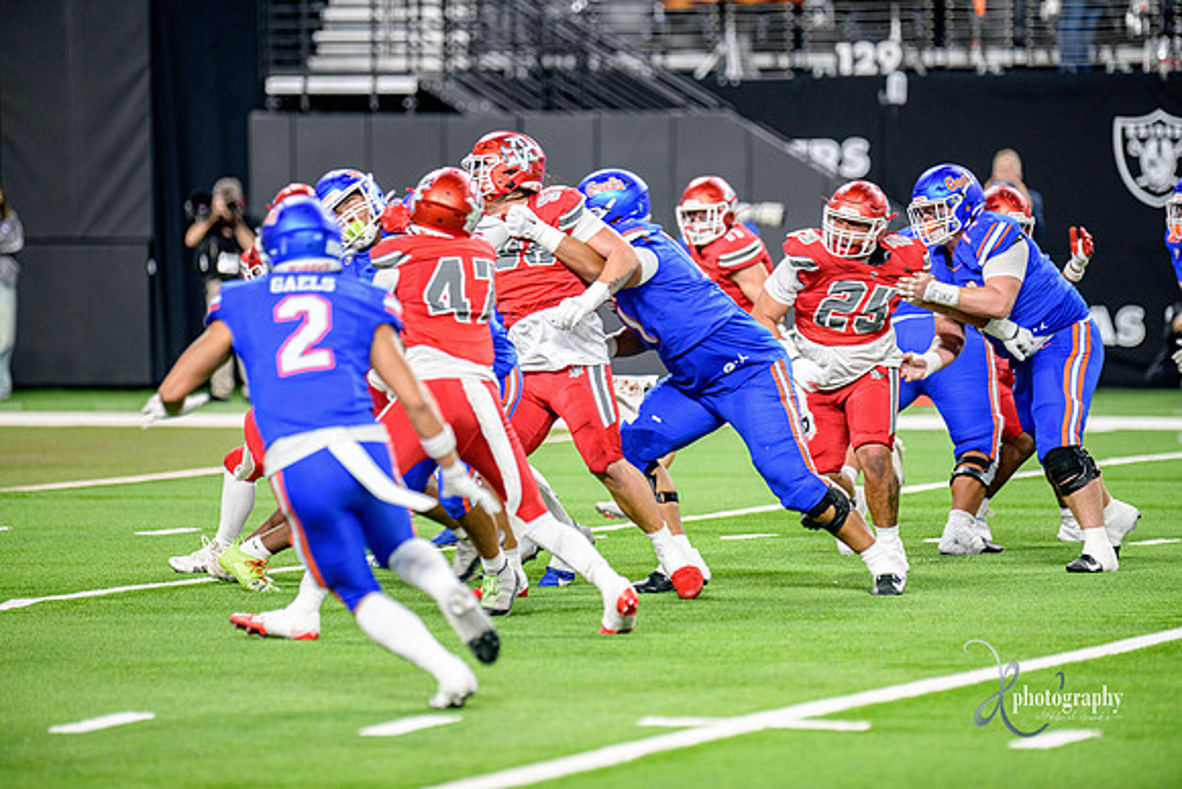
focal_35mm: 250
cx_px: 591
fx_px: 8210
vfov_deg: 5.5
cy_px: 394
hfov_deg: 8.2
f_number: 2.8
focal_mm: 250
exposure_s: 1/400
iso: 1250
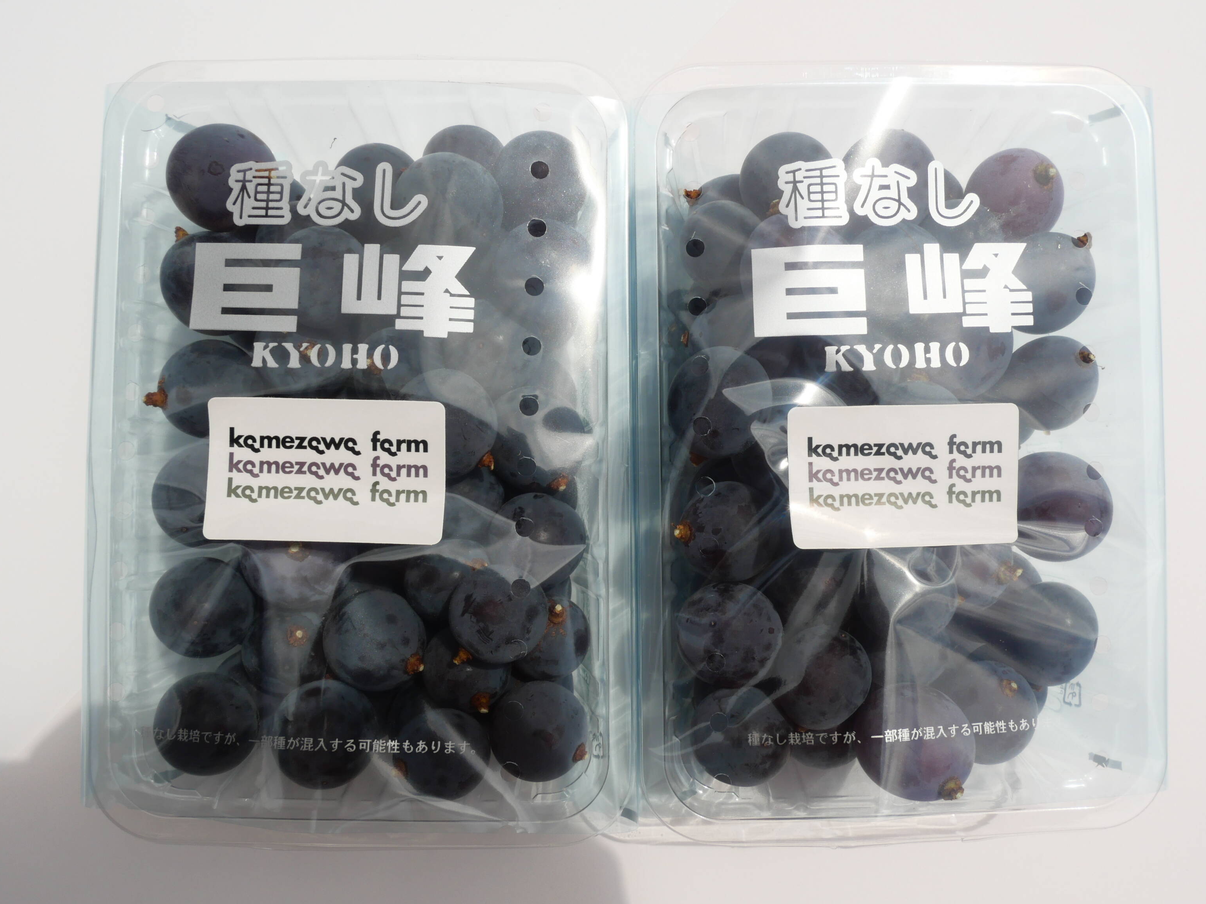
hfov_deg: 61.6
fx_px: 1010
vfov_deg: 48.2
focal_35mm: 29
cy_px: 455
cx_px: 643
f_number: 10
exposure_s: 1/400
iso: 200
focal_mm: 12
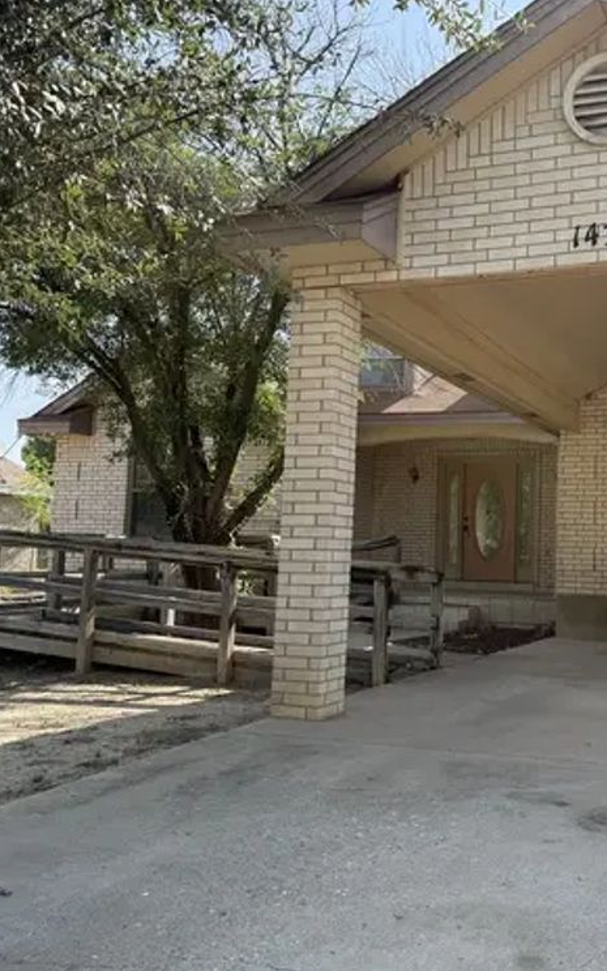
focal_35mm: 35
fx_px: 926
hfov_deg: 35.1
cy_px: 479
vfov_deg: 55.3
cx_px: 488
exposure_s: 1/2053
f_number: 1.78
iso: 100
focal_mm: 6.76
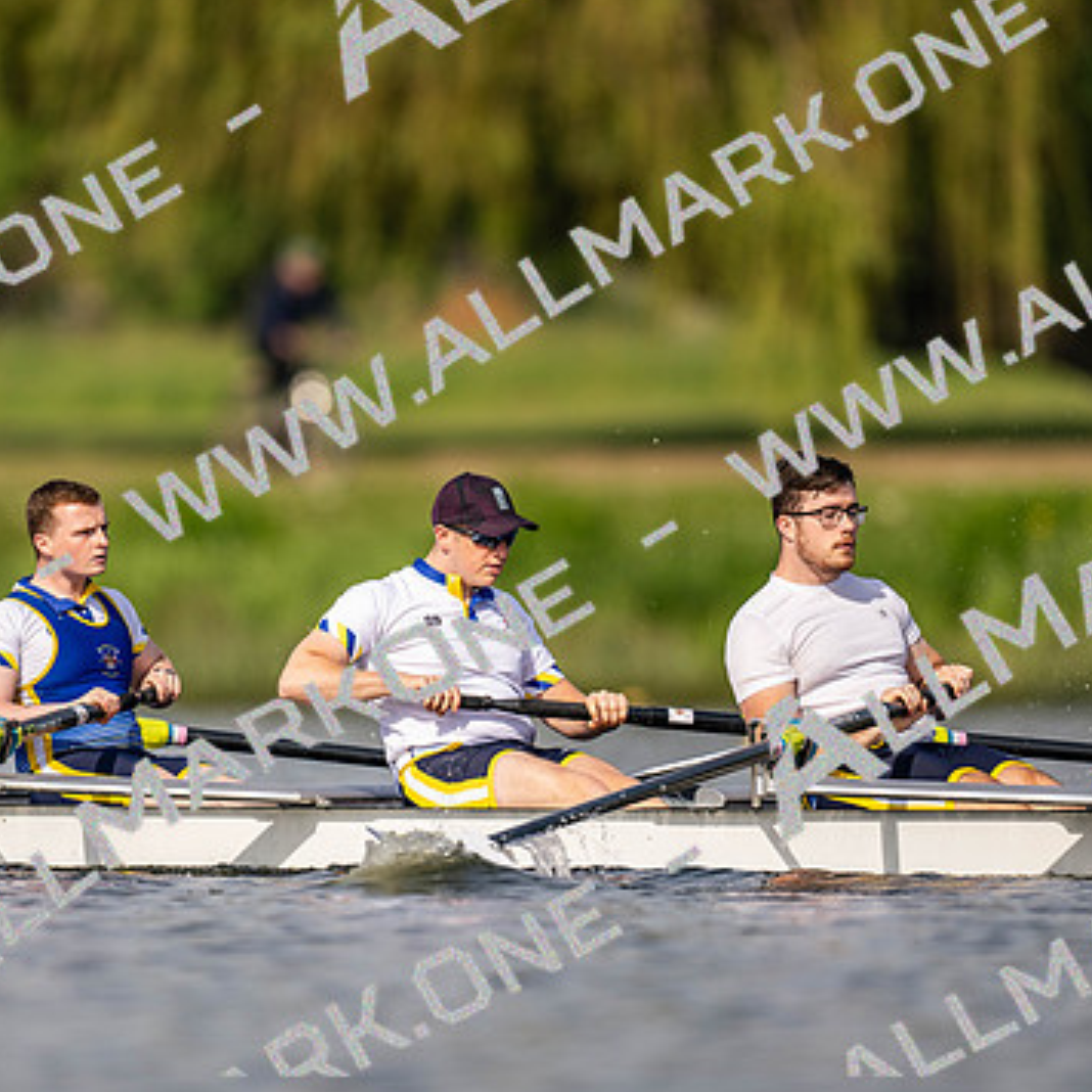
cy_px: 551
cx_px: 503
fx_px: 29694
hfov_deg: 2.1
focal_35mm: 832
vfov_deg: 2.1
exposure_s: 1/2500
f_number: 4
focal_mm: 600
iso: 220
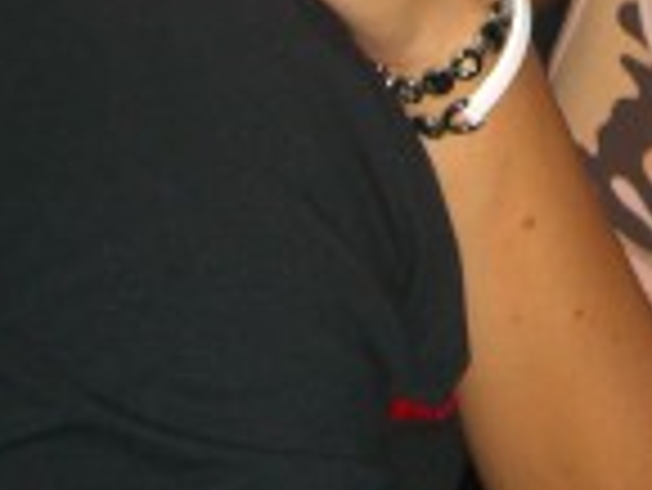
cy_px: -441
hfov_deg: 12.4
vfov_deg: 9.0
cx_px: 697
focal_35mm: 157
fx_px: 2960
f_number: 2.8
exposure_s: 1/60
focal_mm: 7.9
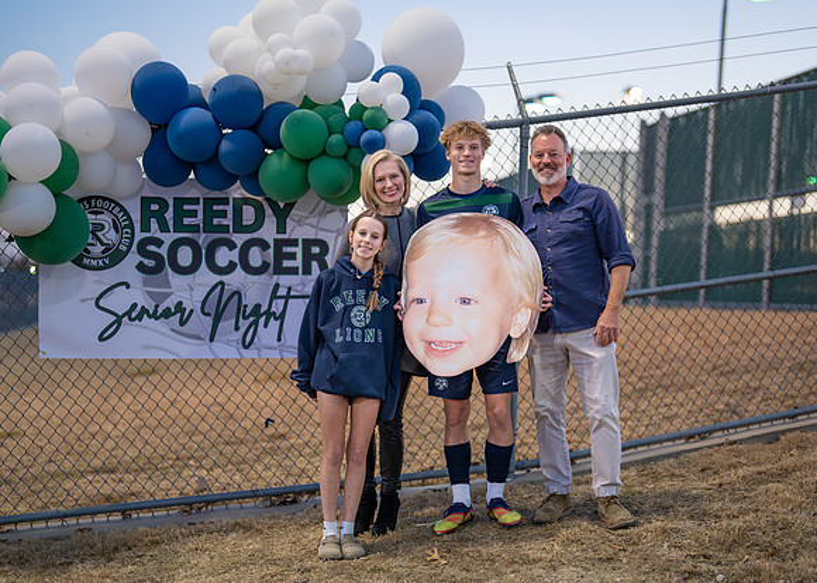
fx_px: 1345
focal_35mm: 58
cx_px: 444
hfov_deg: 33.8
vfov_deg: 24.5
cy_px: 308
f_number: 1.2
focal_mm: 50
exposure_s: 1/400
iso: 1600
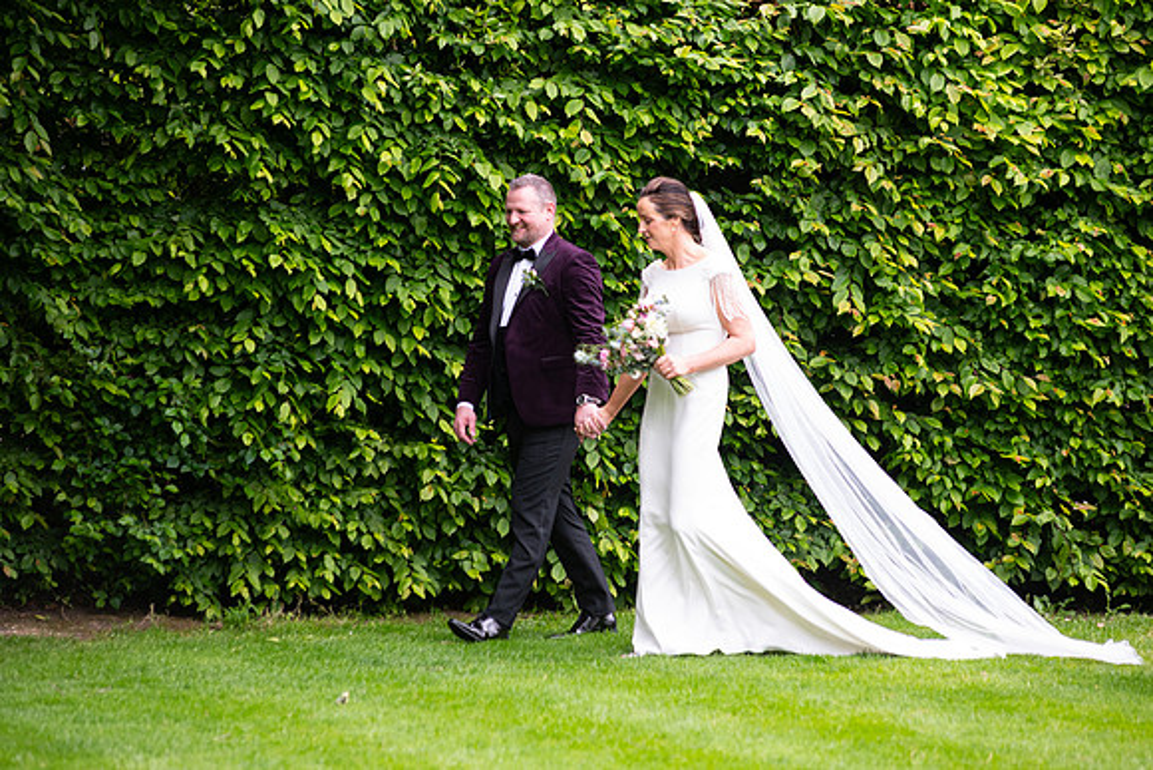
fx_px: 5446
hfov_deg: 12.1
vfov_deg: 8.1
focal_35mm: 170
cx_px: 576
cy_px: 385
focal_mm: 170
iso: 320
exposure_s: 1/200
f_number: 3.5
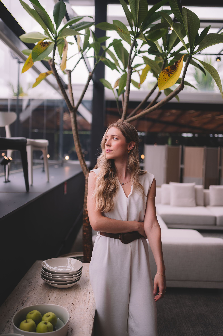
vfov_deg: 54.5
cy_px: 168
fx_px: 326
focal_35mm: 35
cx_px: 112
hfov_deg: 37.8
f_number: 1.4
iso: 100
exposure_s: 1/1000
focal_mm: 35
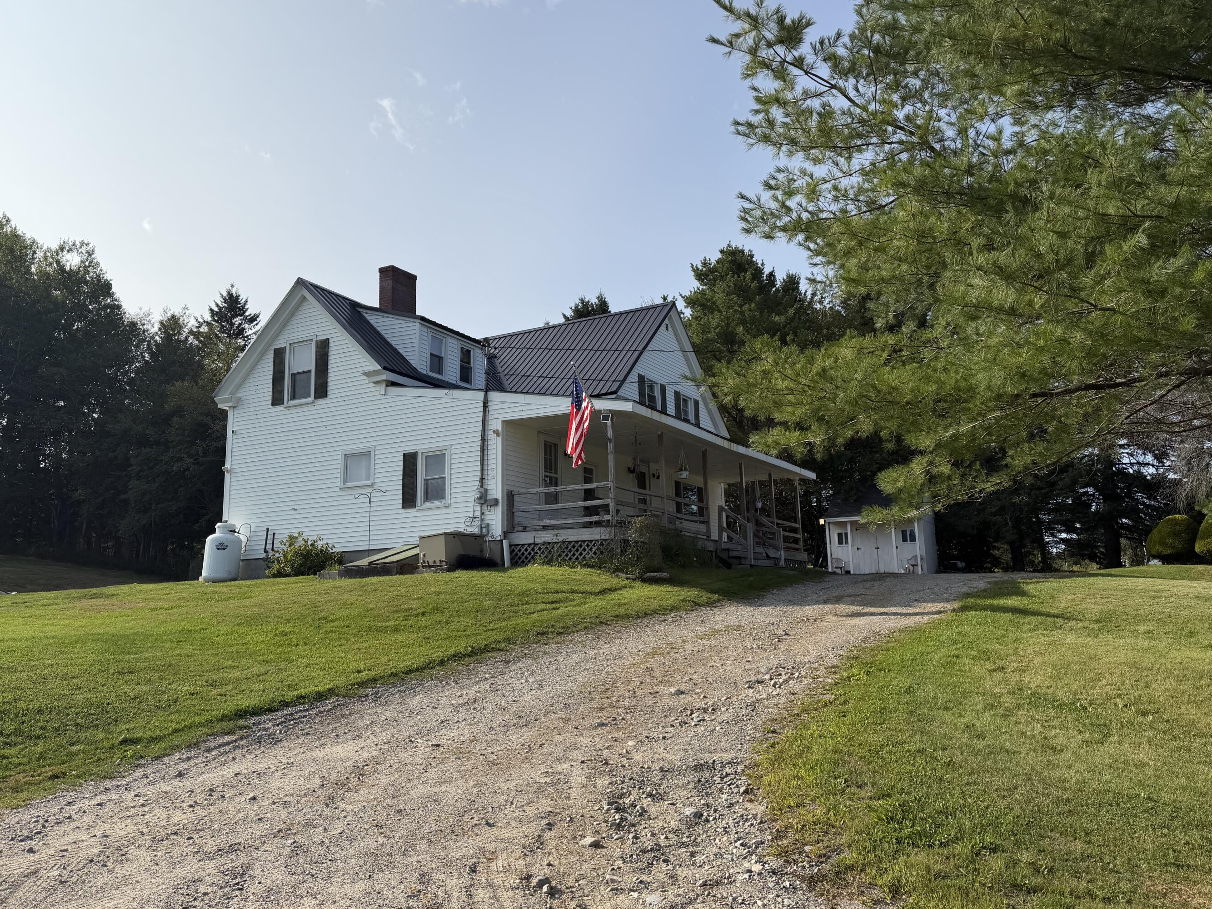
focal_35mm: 27
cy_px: 404
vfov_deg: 51.2
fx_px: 945
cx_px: 596
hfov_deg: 65.3
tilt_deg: +12.7
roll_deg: +1.4
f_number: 1.78
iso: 80
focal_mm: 6.76
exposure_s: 1/7353
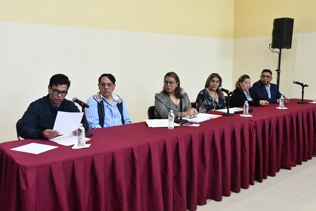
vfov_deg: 40.0
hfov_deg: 57.2
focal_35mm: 33
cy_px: 106
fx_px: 290
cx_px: 158
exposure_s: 1/60
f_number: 7.1
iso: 4000
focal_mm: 22
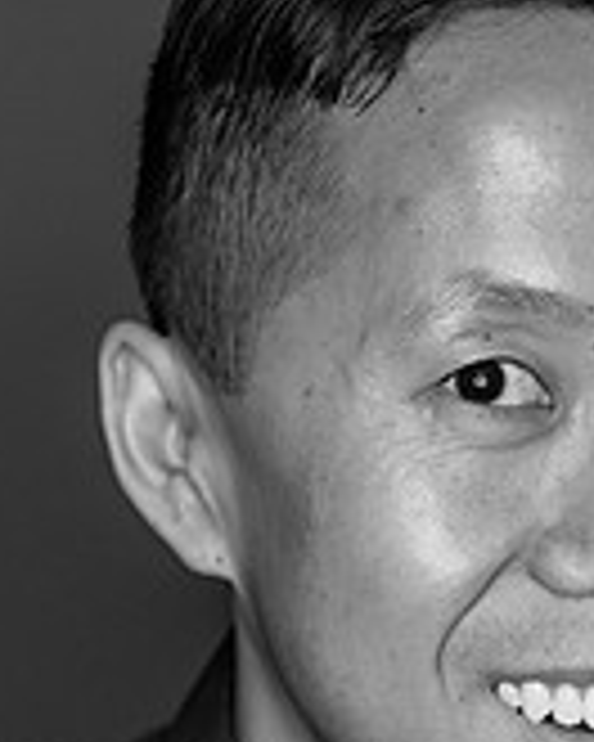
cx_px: 500
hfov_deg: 7.1
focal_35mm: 218
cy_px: 706
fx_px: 4791
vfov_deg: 8.8
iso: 2000
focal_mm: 85
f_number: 3.5
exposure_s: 1/320
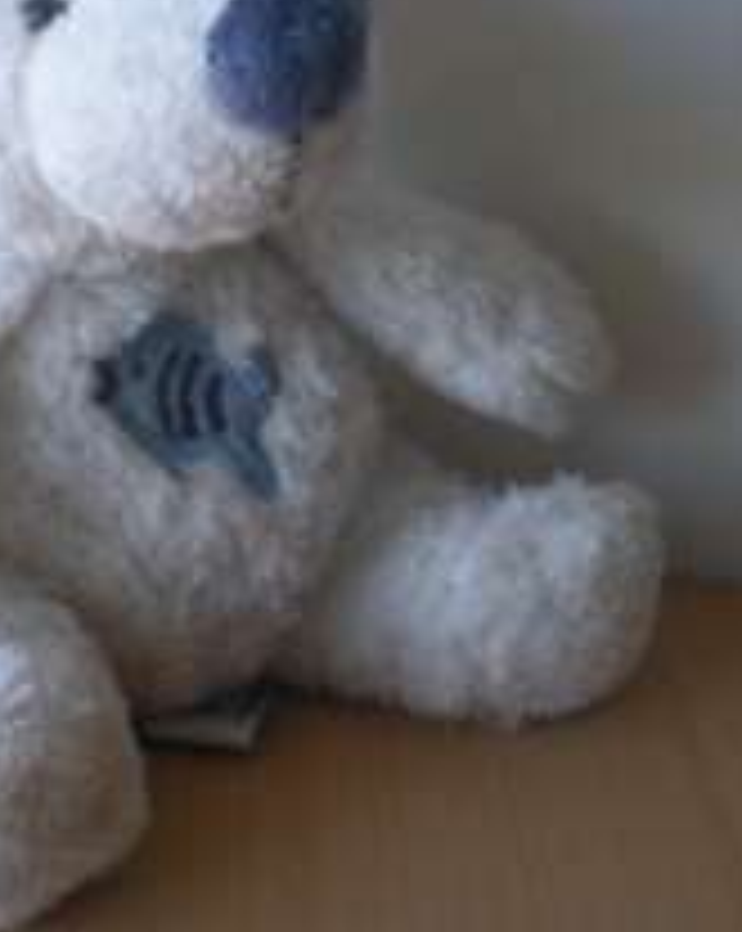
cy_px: 410
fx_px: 1926
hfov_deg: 21.7
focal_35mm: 70
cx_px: 202
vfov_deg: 27.2
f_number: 3.1
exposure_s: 1/60
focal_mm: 6.3
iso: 91
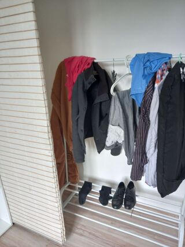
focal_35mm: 25
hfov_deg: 54.9
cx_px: 92
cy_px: 124
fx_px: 178
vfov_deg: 69.4
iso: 200
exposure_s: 1/40
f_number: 2
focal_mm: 4.6
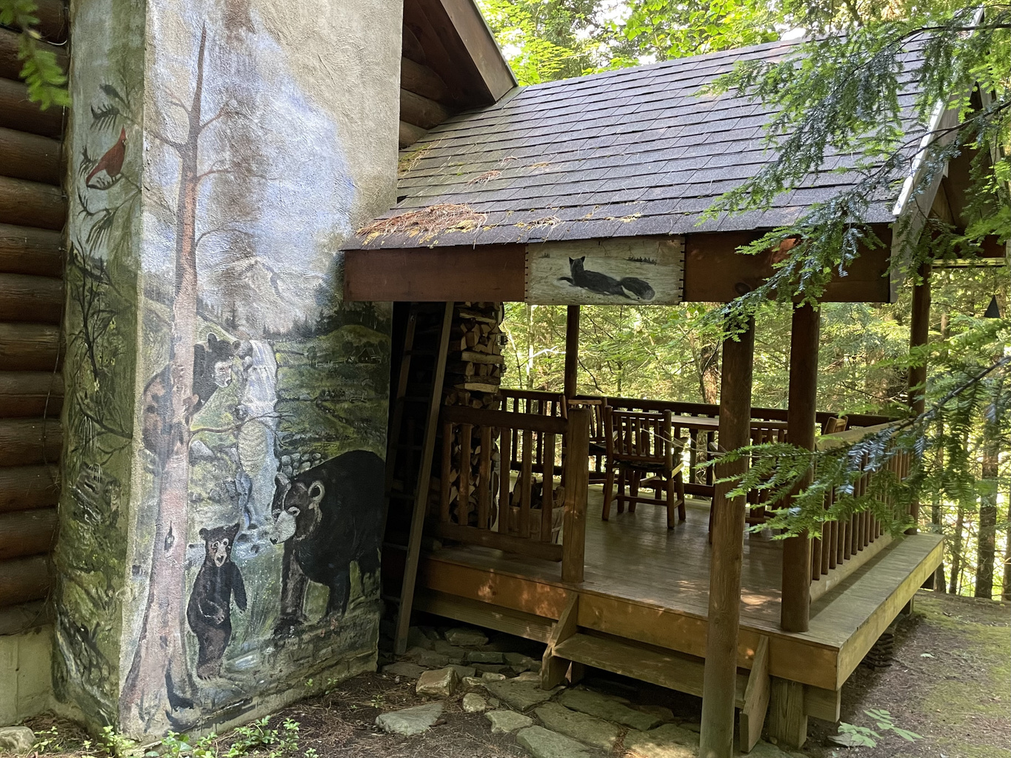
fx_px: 759
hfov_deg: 67.3
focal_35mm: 26
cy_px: 379
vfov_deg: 53.1
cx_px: 506
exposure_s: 1/60
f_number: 1.6
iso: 320
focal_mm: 4.2
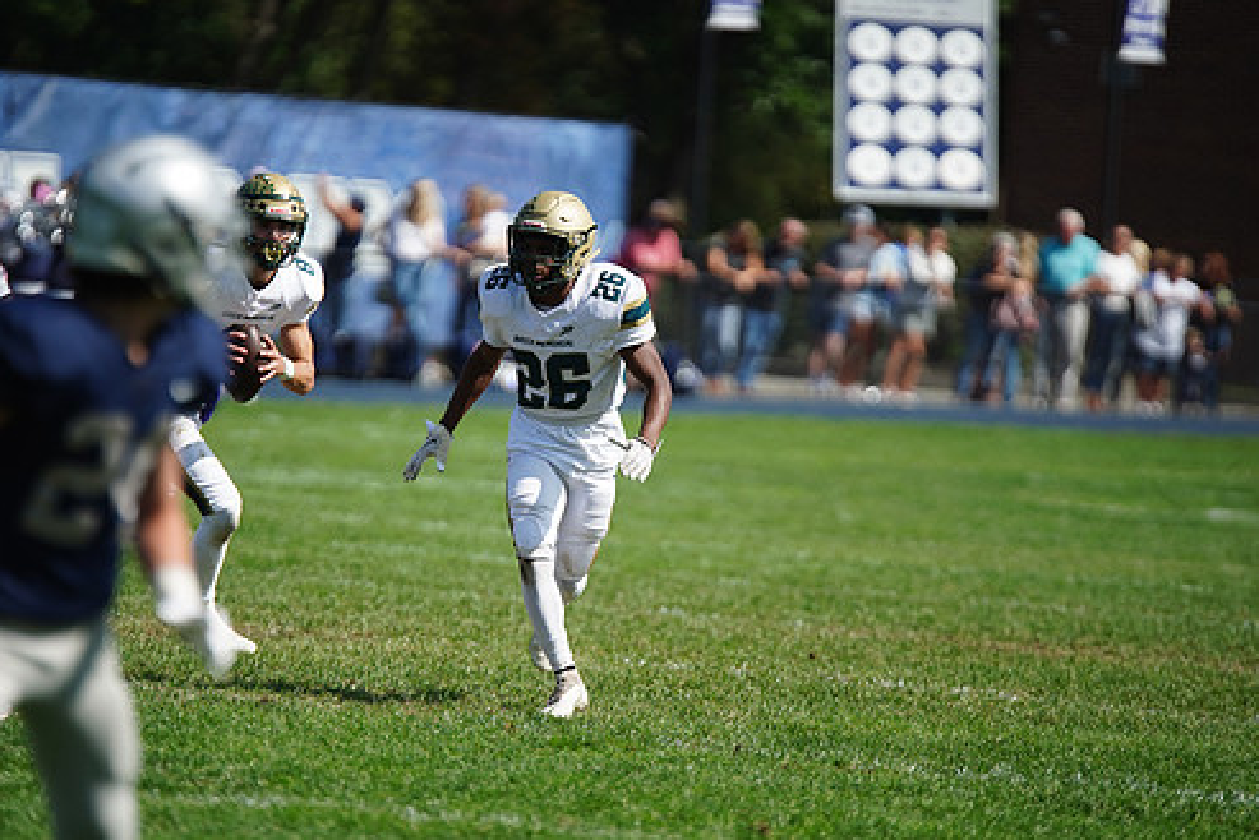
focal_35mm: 353
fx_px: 12348
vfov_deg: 3.9
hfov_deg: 5.8
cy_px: 405
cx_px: 534
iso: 400
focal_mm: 300
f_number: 2.8
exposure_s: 1/5000
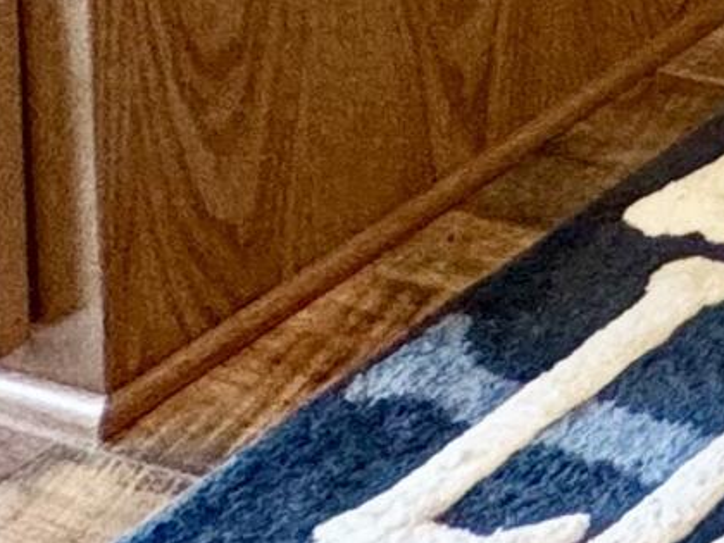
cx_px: 2553
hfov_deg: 9.5
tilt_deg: -3.7
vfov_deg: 9.2
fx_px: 2092
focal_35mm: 100
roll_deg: -0.5
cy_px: -1374
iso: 200
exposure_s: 1/120
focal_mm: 2.22
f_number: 2.2
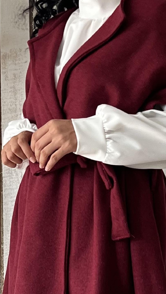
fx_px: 438
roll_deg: +0.2
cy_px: 155
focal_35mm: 56
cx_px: 98
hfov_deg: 21.4
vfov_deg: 37.2
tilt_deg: +0.8
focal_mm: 5.7
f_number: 1.5
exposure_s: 1/121
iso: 100
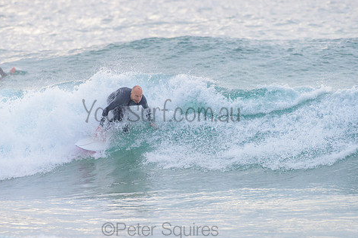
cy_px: 102
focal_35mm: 750
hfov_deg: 2.7
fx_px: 7458
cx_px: 153
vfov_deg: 1.8
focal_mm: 500
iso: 640
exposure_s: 1/1250
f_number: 5.6
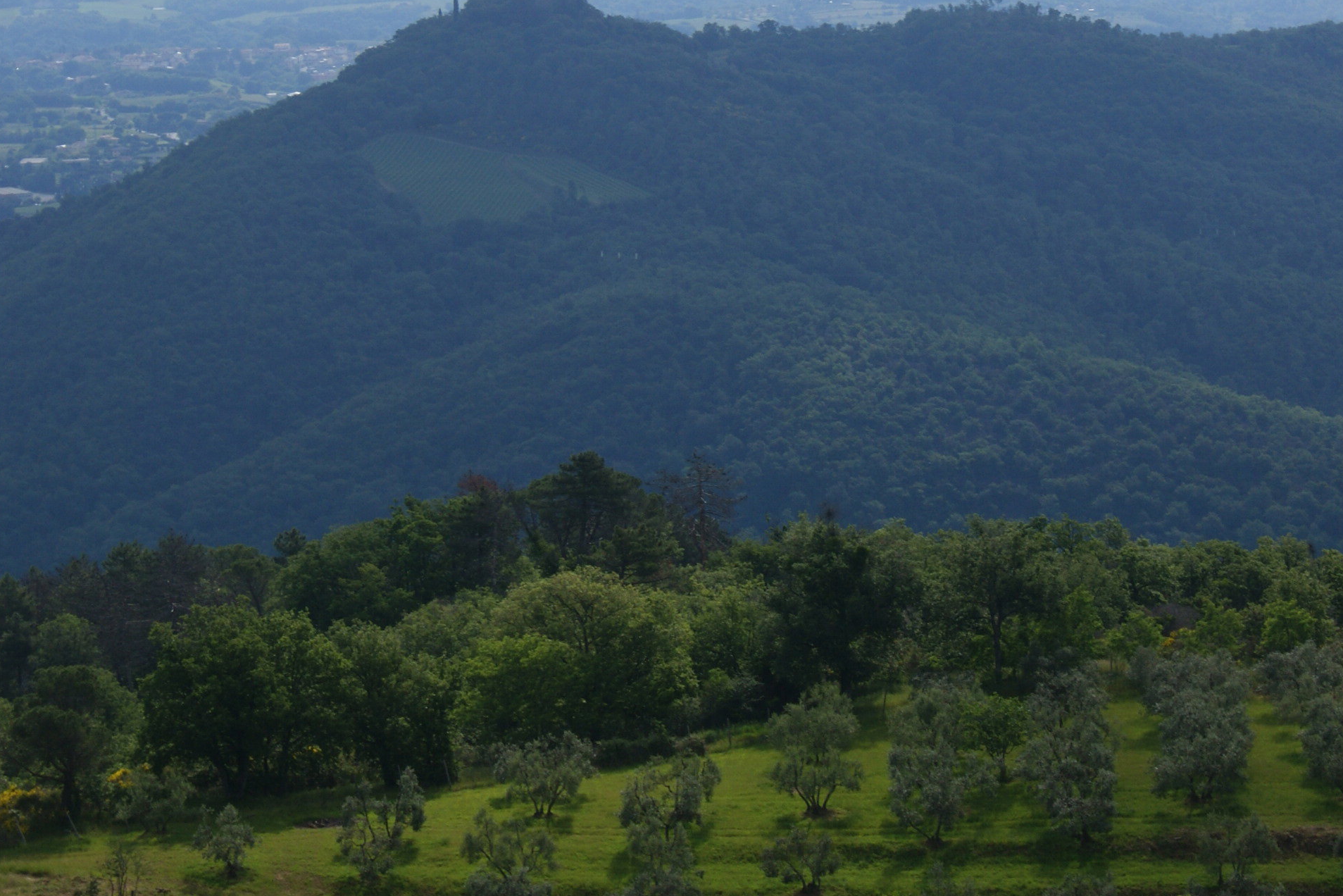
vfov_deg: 10.2
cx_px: 1035
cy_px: 185
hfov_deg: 15.2
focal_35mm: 134
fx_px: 4999
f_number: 13
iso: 100
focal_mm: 50
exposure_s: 1/160
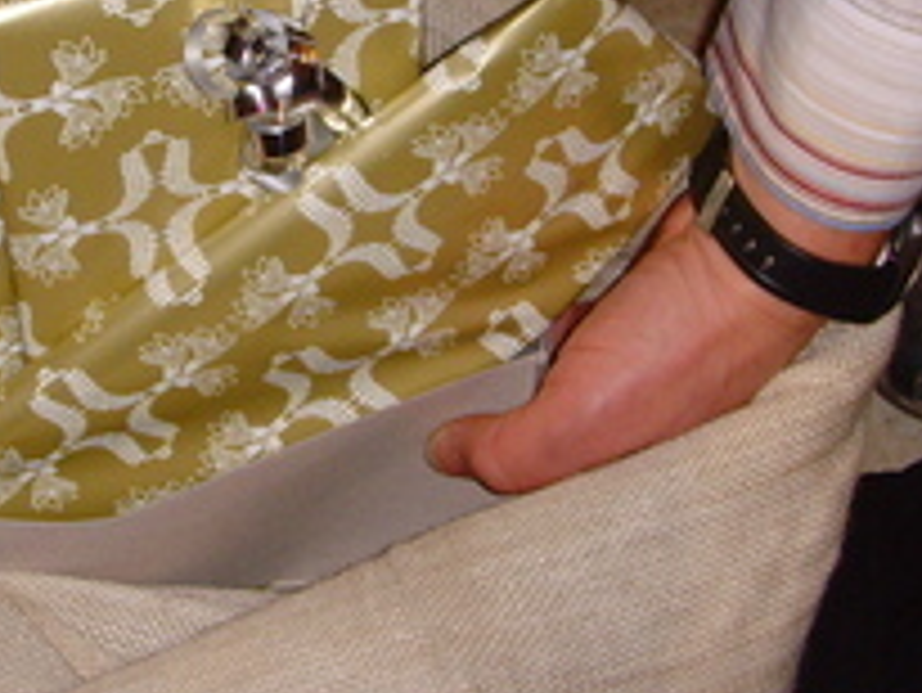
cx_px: 184
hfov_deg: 20.4
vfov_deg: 15.5
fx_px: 2532
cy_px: 236
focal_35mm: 95
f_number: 3.5
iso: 200
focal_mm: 6.6
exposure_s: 1/45
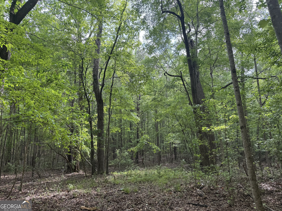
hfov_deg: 71.6
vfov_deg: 56.8
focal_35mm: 24
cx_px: 141
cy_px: 106
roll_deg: +2.2
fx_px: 196
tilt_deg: +11.0
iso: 64
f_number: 1.78
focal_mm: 6.76
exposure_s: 1/189
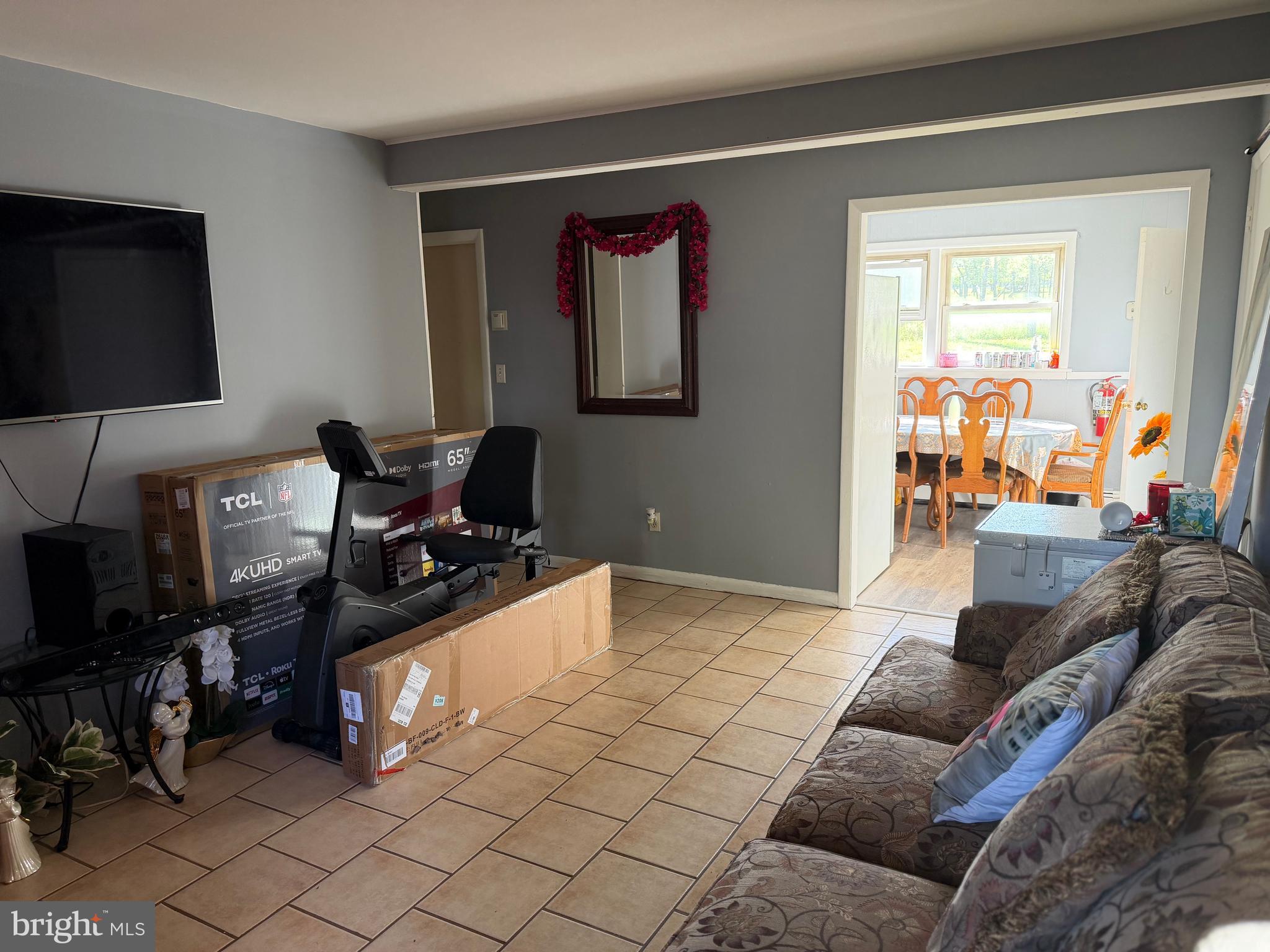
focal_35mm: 24
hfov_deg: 71.6
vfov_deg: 56.8
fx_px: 881
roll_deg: +1.5
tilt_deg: -9.8
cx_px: 635
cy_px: 476
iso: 200
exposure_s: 1/60
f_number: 1.78
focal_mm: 6.76
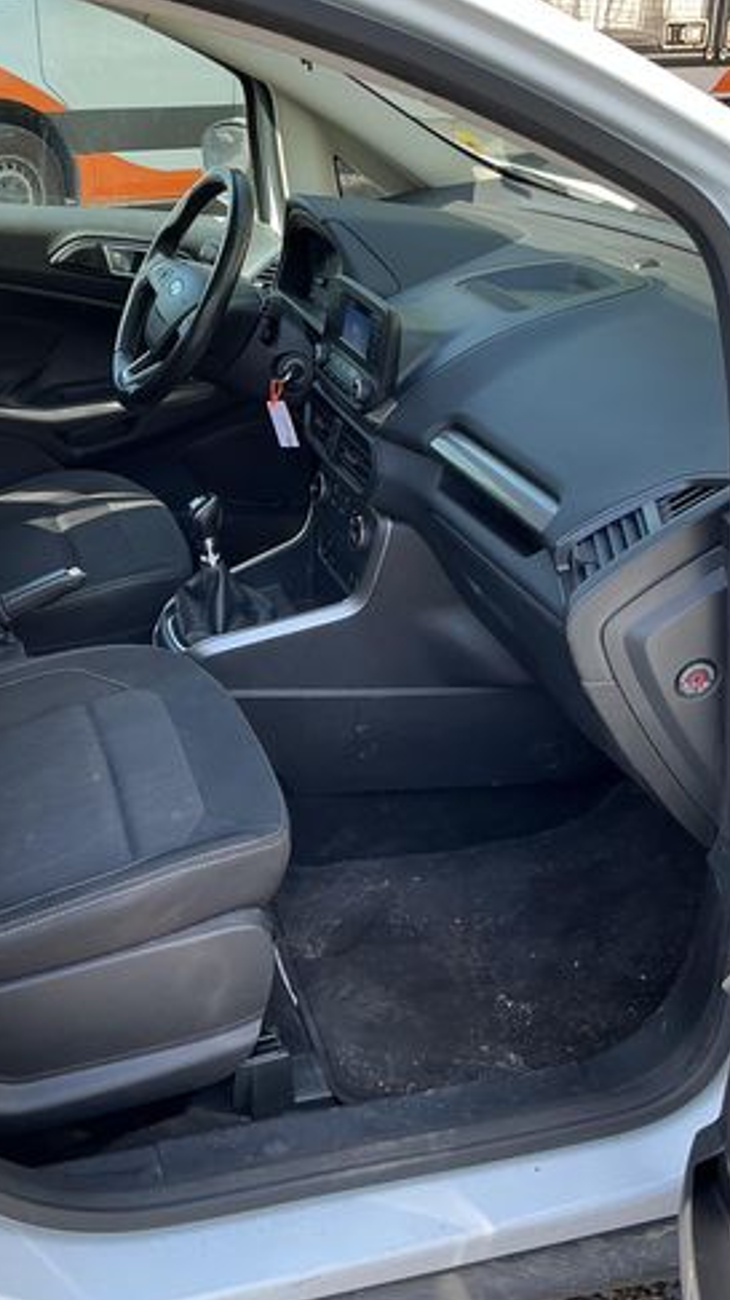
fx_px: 1343
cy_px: 583
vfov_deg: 51.5
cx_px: 238
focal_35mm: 39
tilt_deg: -25.7
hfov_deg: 30.2
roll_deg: -0.4
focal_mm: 3
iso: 20
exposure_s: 1/100
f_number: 1.8
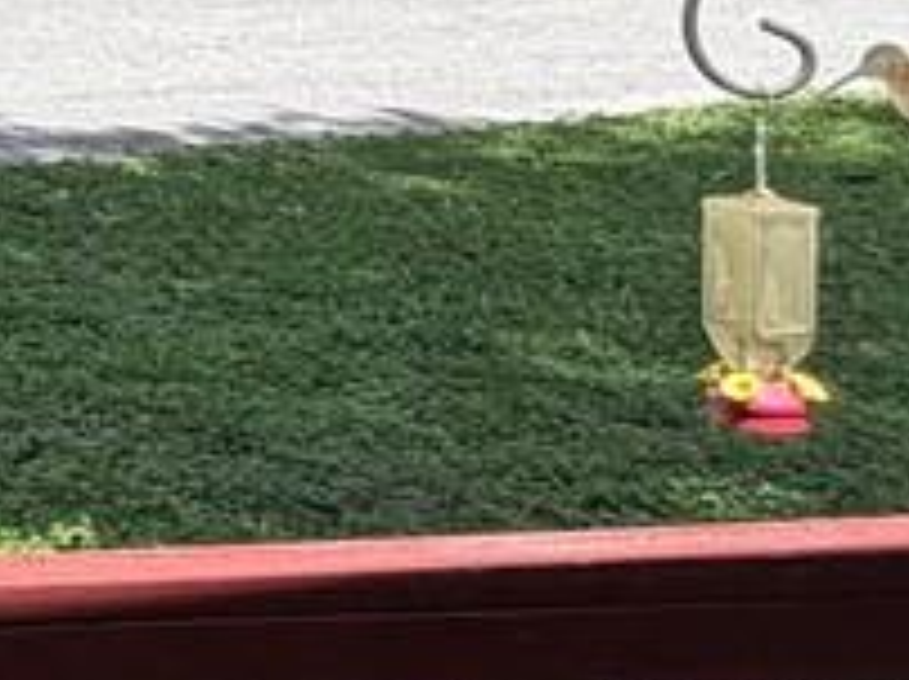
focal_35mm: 111
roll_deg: +2.3
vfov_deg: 12.9
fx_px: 2911
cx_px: -1246
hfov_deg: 13.3
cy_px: -185
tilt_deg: -4.0
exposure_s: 1/658
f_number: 2.2
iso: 40
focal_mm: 2.22
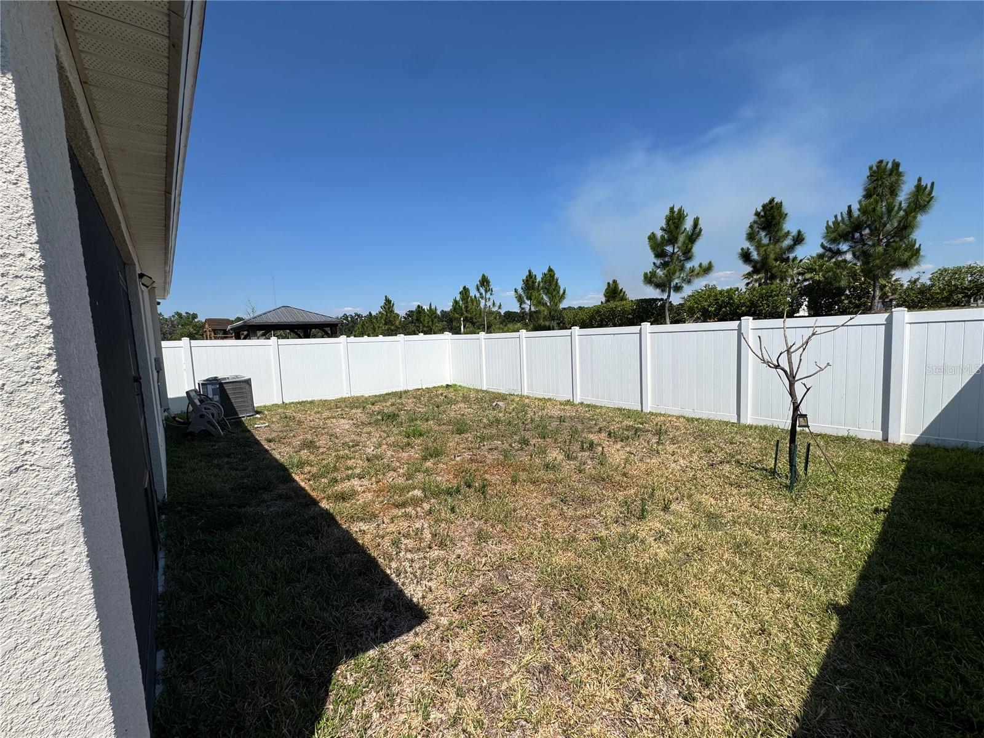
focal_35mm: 14
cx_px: 492
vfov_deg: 85.7
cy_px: 369
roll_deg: +2.7
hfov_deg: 102.1
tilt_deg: -6.2
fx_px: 398
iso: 40
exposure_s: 1/2674
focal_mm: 2.22
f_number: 2.2
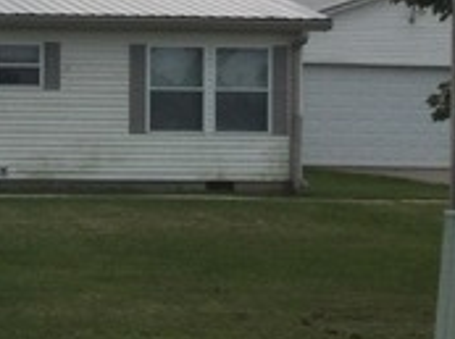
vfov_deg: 12.8
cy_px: 76
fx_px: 1508
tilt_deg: +0.7
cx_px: -300
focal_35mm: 115
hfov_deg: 15.3
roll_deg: -0.9
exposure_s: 1/1314
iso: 25
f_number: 2.4
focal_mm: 3.3
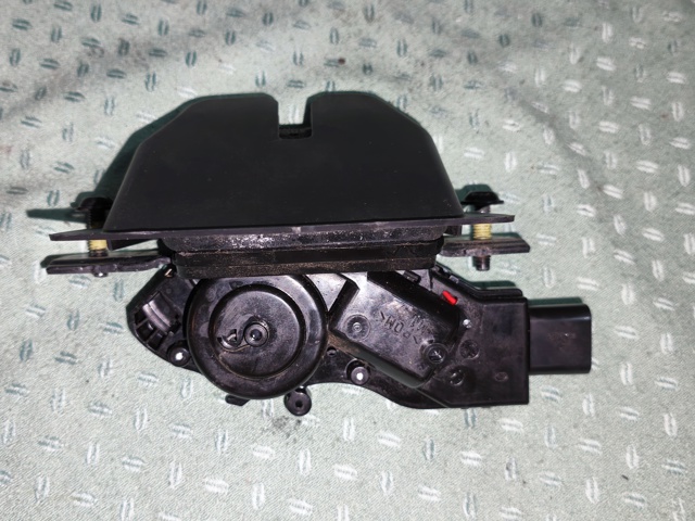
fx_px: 703
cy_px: 260
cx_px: 348
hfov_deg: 52.6
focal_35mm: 35
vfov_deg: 40.7
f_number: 1.7
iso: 640
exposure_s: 1/50
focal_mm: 5.35
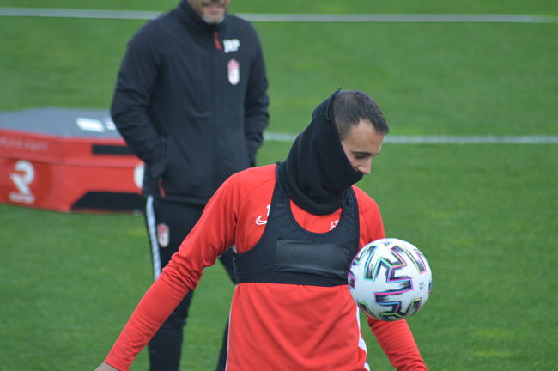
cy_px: 186
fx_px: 6968
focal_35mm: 450
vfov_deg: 3.0
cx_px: 279
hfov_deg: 4.6
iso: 400
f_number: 5.6
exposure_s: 1/500
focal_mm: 300
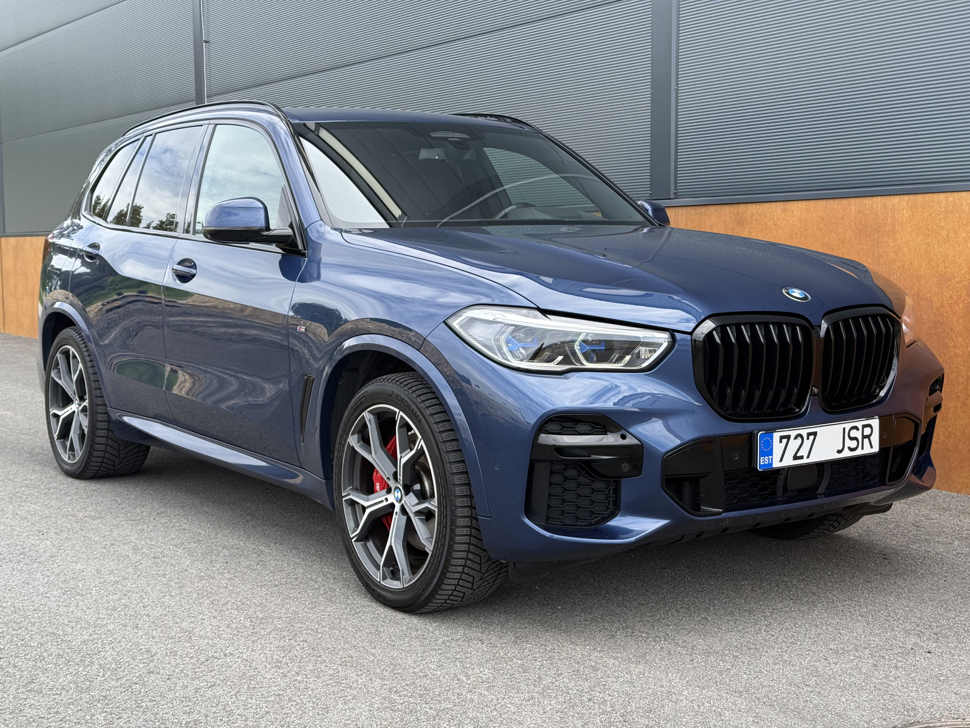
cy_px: 364
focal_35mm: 48
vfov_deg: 30.3
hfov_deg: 39.7
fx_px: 1345
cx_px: 485
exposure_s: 1/1055
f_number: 1.78
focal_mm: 6.76
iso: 100
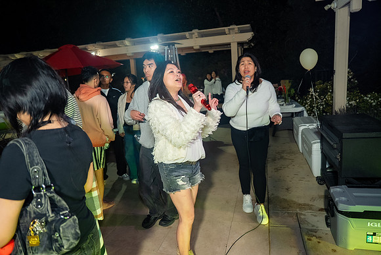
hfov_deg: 73.7
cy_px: 128
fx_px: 254
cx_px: 190
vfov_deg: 53.2
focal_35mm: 24
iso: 1000
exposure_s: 1/160
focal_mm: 24
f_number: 2.8
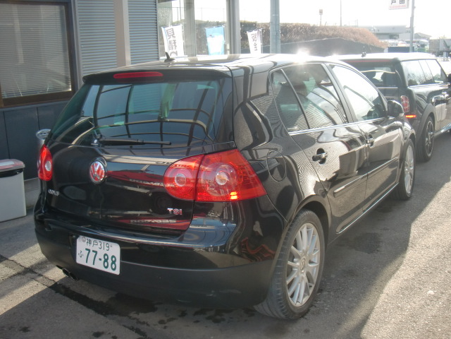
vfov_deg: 37.7
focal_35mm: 38
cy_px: 170
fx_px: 495
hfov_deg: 49.0
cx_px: 226
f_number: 3.9
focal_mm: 6.66
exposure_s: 1/160
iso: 64
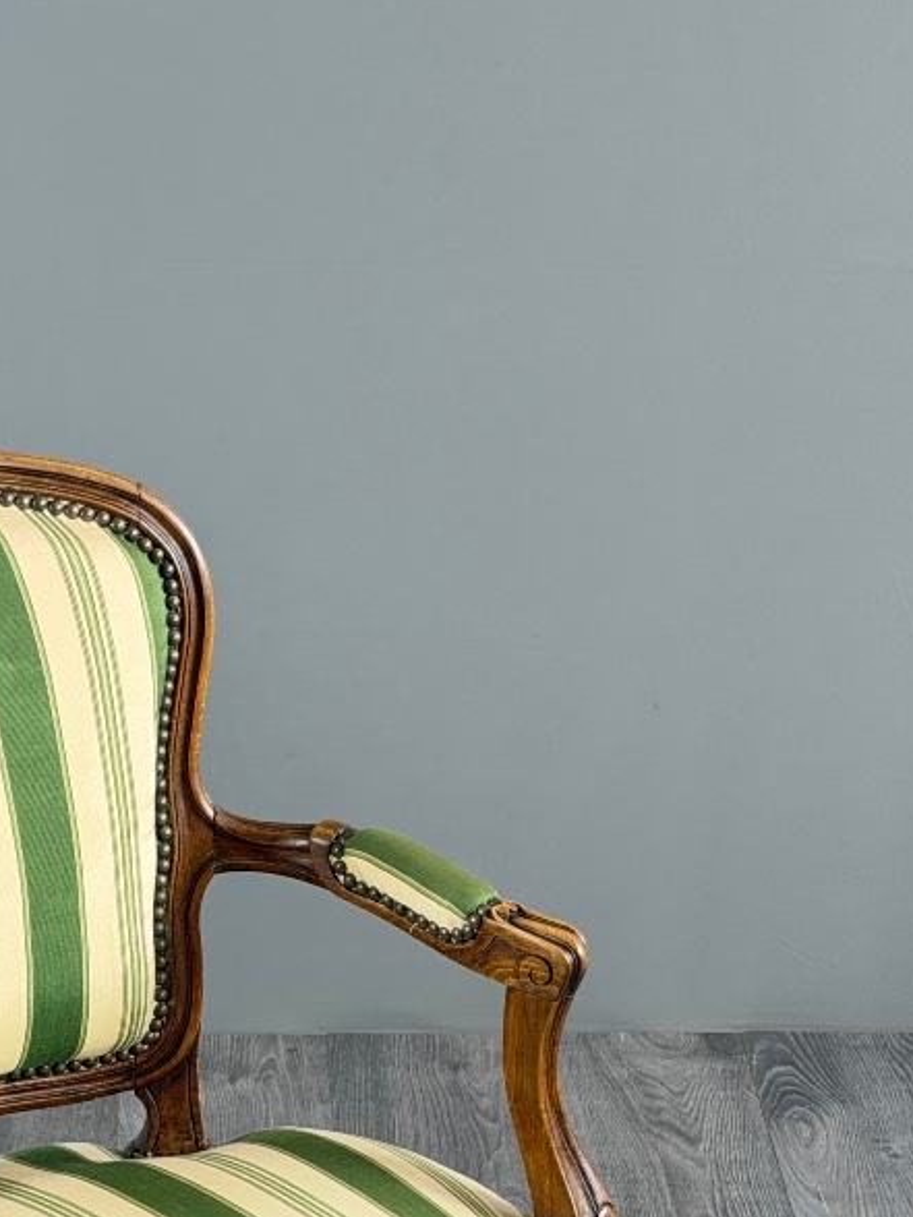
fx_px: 3446
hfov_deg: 15.0
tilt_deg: -27.9
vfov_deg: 19.8
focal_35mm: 98
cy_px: 985
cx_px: 151
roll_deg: -0.8
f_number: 1.78
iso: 125
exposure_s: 1/50
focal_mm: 6.76
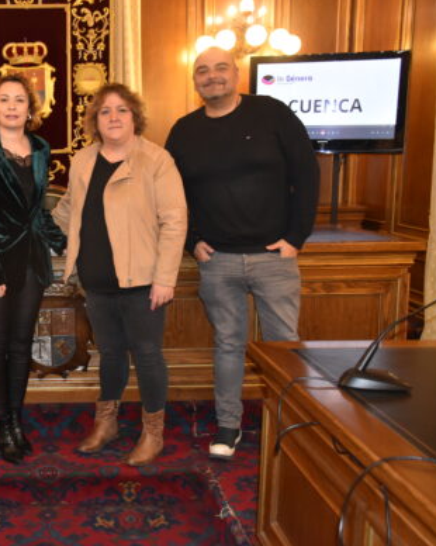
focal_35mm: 43
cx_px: 39
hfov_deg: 33.0
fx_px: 694
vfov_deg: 42.9
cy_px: 273
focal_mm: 20
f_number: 3.5
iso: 1400
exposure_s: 1/60
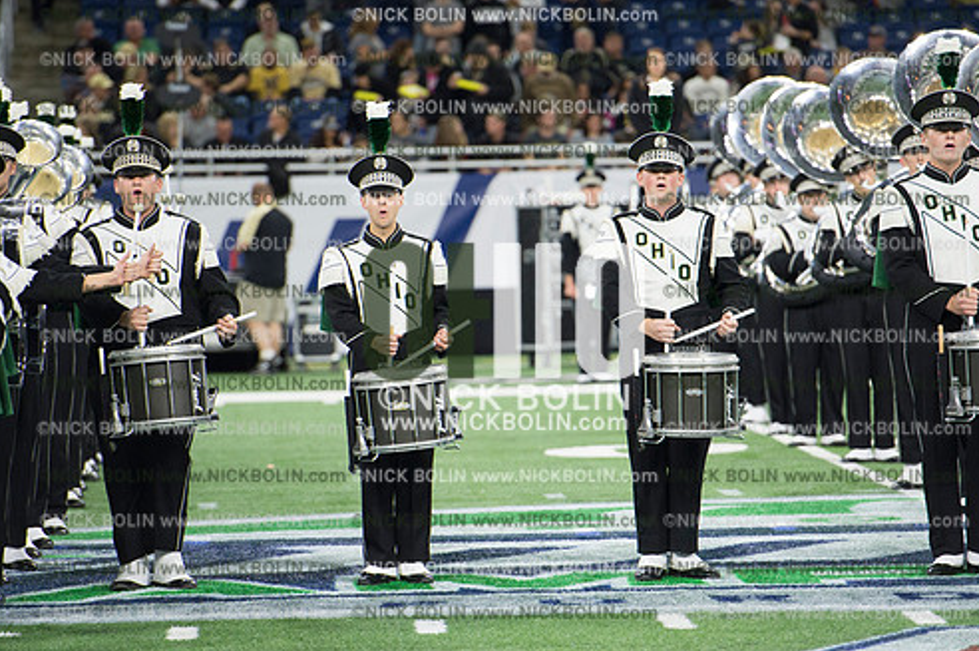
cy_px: 336
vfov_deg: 5.8
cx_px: 503
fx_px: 6411
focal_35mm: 236
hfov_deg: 8.7
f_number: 3.5
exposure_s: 1/1000
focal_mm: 200
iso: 2500
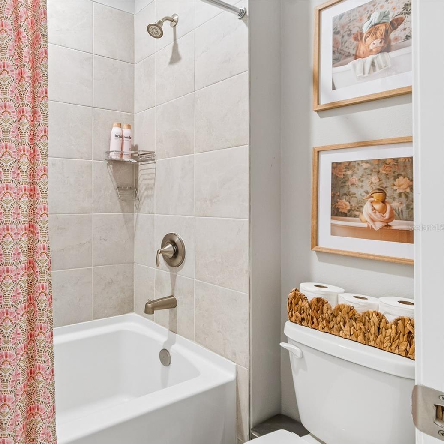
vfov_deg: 72.1
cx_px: 104
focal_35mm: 21
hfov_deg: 66.9
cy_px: 228
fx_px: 305
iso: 100
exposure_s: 1/2.5
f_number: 7.1
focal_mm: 11
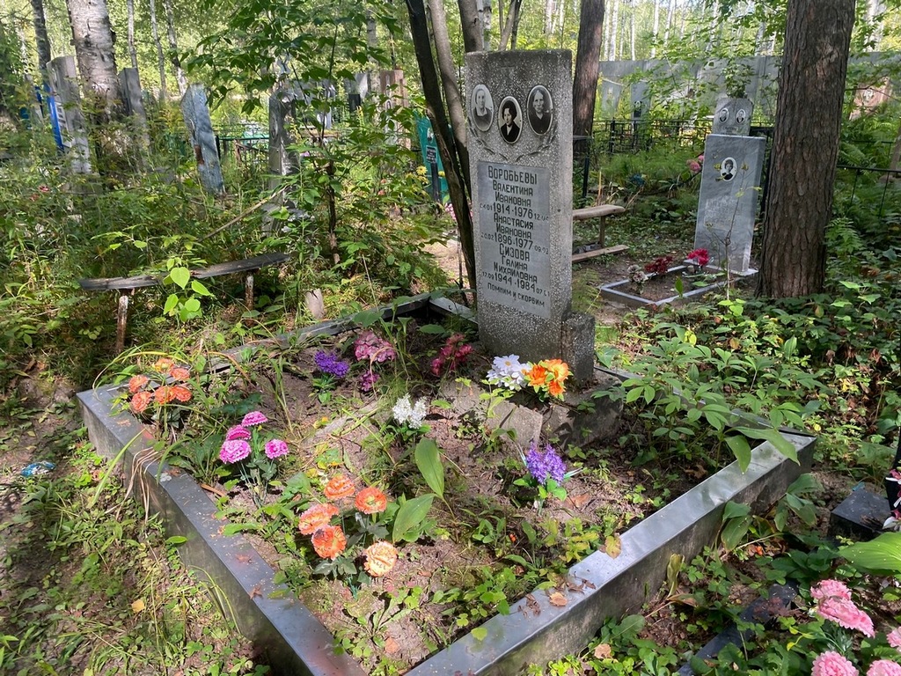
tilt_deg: -10.1
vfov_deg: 53.1
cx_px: 450
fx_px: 677
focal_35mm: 26
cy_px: 338
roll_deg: -1.9
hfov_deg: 67.3
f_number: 1.8
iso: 32
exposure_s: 1/132
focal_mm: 4.25
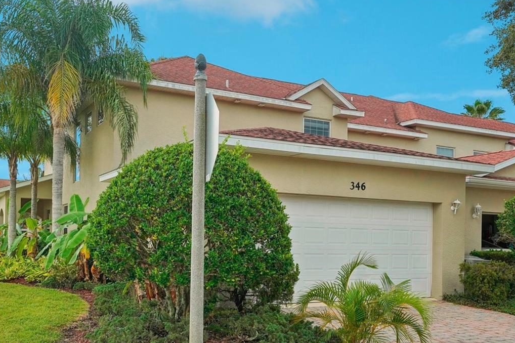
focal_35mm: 34
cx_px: 173
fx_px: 492
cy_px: 233
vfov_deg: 37.9
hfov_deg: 54.2
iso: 320
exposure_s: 1/500
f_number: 8
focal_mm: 21.9
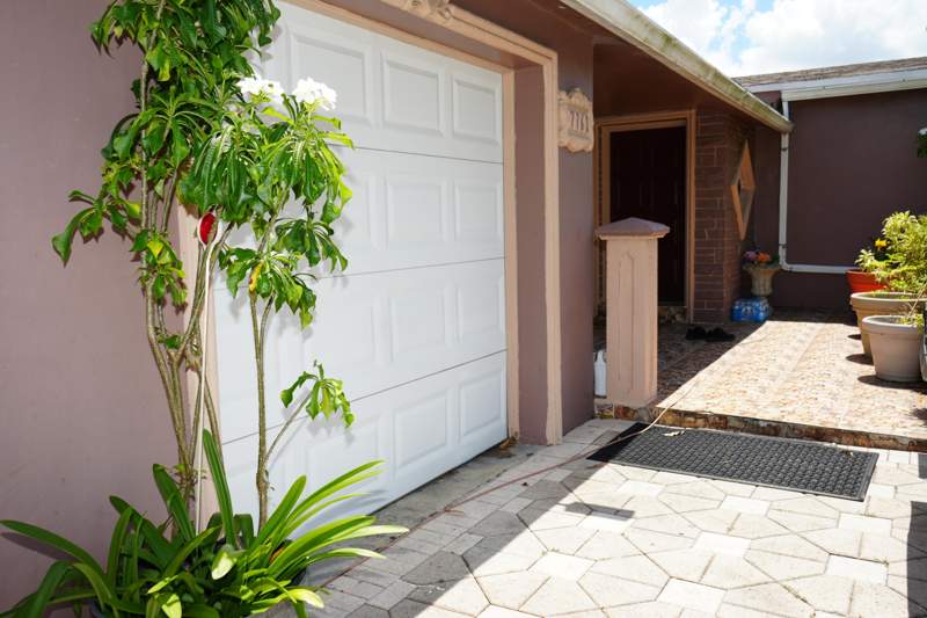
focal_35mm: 30
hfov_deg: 61.9
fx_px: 772
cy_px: 309
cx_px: 464
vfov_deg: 43.6
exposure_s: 1/250
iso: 100
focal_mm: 30
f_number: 6.3
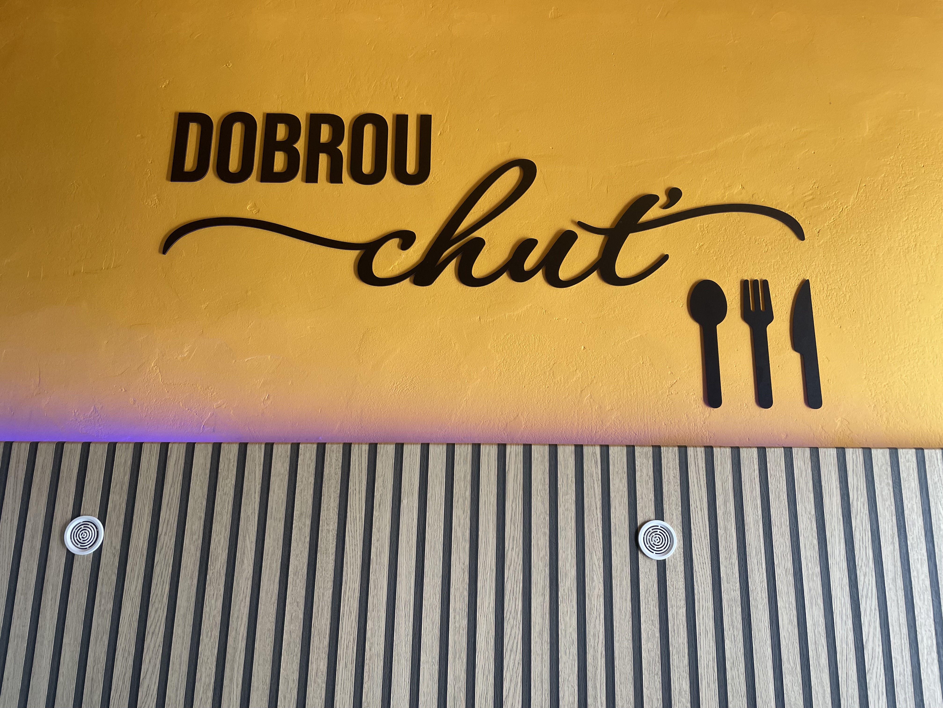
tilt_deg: +13.6
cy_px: 354
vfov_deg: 53.1
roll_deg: +0.3
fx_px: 708
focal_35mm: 26
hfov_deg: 67.3
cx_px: 472
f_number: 1.6
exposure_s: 1/121
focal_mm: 4.2
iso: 80
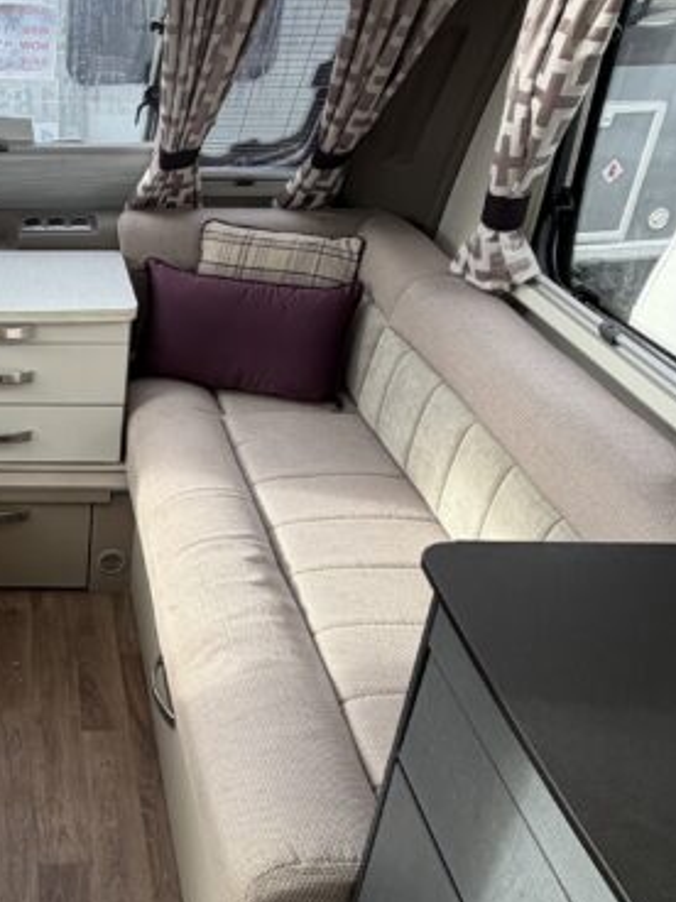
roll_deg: -0.2
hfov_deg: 33.3
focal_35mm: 39
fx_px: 1015
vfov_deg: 47.8
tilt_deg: -29.8
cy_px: 485
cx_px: -17
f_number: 2.2
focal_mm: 2.22
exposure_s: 1/123
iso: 40
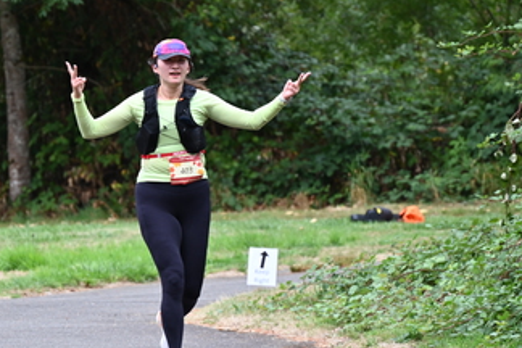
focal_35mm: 340
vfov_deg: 4.0
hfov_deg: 6.1
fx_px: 4930
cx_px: 156
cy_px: 159
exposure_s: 1/250
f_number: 6.3
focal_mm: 200
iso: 500
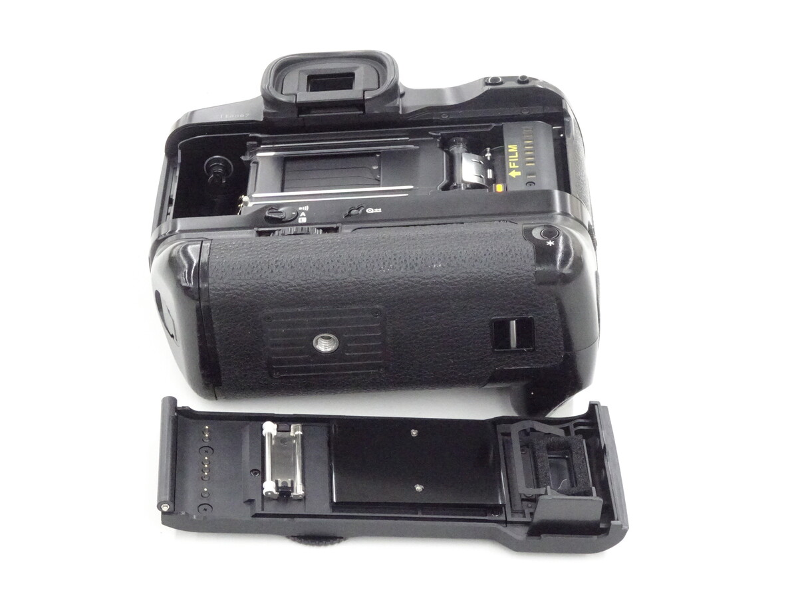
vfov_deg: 17.8
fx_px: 1913
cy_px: 299
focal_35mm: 83
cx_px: 399
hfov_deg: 23.6
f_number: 5
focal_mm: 14.12
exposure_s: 1/100
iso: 2000
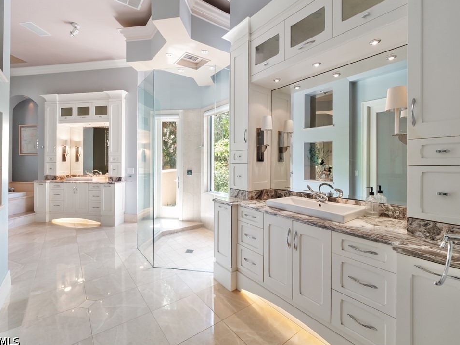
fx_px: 199
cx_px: 220
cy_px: 165
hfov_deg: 98.1
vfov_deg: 81.7
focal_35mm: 15
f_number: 7.1
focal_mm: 7
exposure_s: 1/3
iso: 200
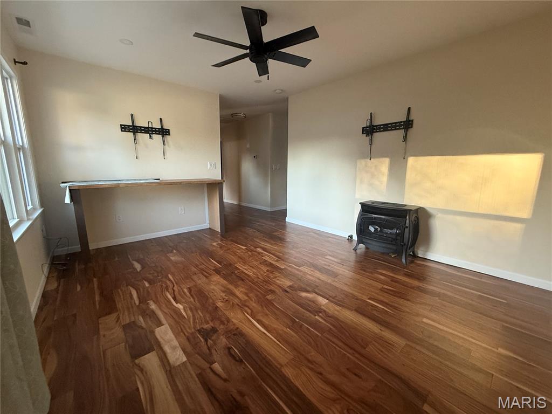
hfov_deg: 102.1
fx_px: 223
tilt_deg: -9.9
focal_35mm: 14
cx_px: 276
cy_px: 207
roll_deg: -0.3
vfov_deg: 85.7
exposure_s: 1/99
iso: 320
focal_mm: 2.22
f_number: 2.2
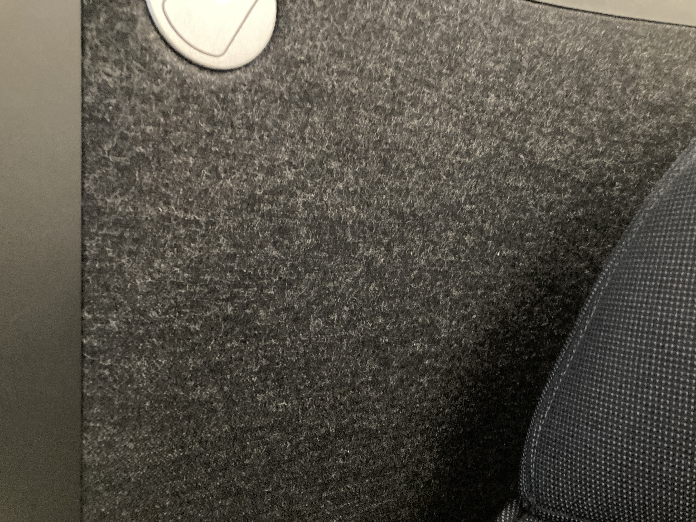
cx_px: 348
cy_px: 261
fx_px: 563
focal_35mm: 28
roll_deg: -4.1
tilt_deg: -6.4
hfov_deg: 63.4
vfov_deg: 49.7
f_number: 1.8
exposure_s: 1/15
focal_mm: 3.99
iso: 640
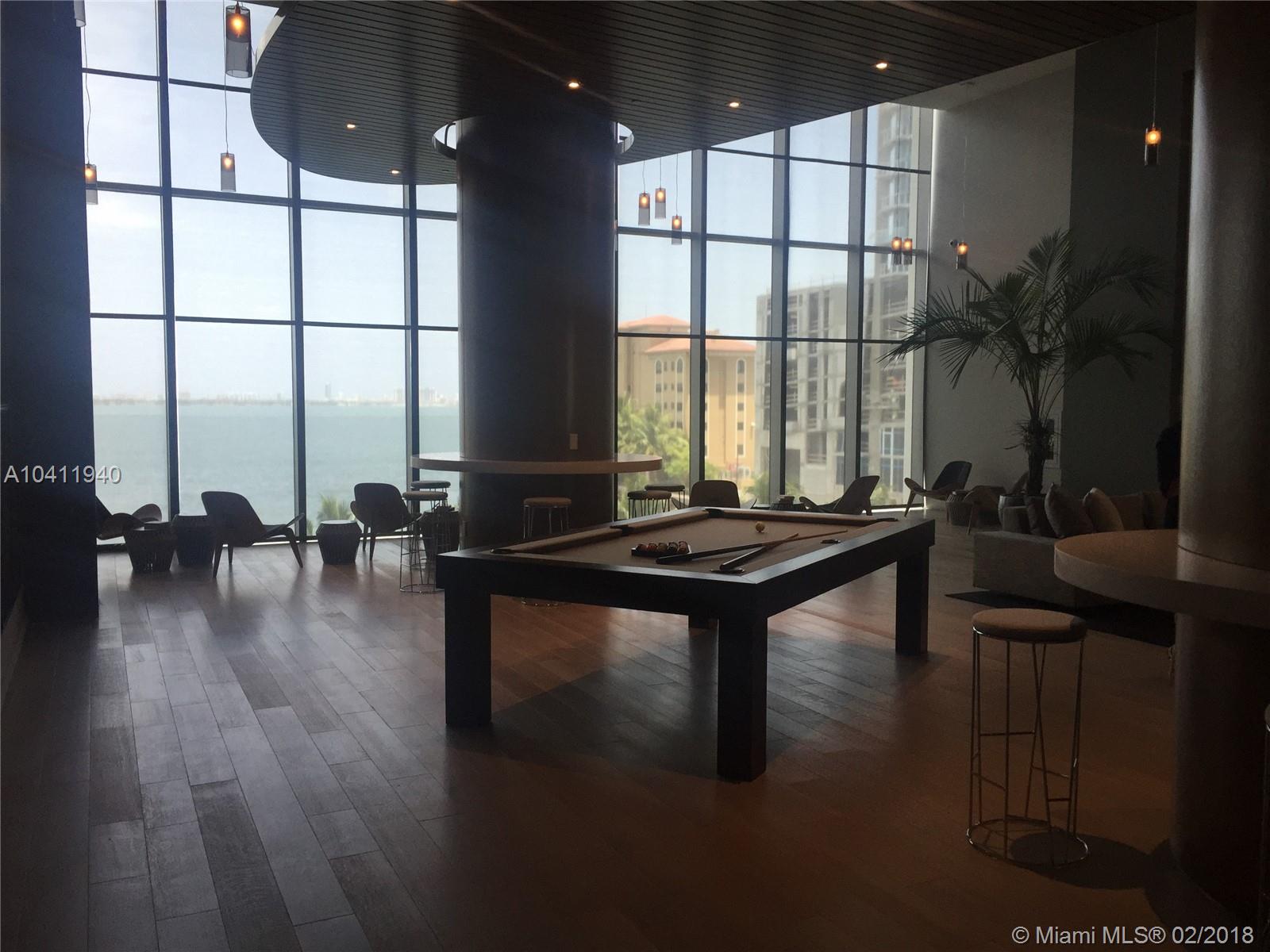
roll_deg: +0.4
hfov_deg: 61.7
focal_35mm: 29
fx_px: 1064
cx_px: 635
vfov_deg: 48.2
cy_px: 476
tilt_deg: -4.7
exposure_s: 1/120
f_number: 2.2
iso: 50
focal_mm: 4.15
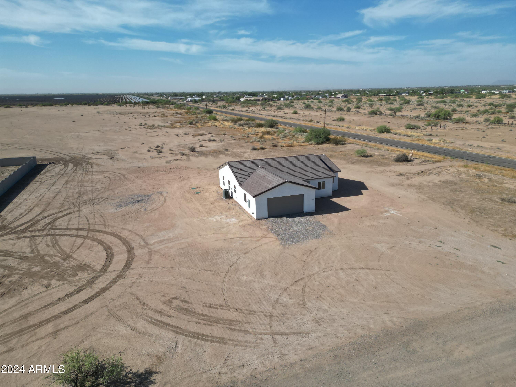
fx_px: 358
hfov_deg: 71.6
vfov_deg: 56.8
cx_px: 258
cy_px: 194
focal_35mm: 24
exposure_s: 1/3200
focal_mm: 6.72
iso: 100
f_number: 1.7
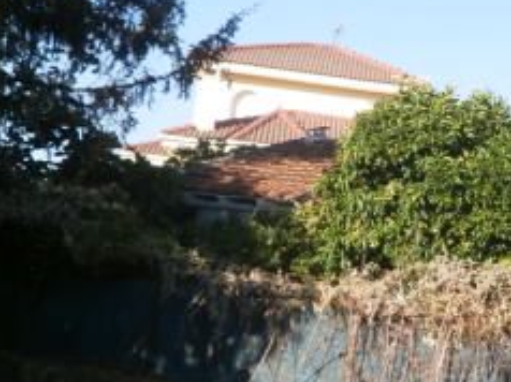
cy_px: 247
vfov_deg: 15.2
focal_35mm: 97
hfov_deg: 19.2
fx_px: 1430
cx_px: 597
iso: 100
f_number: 3.1
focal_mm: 6.4
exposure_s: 1/640
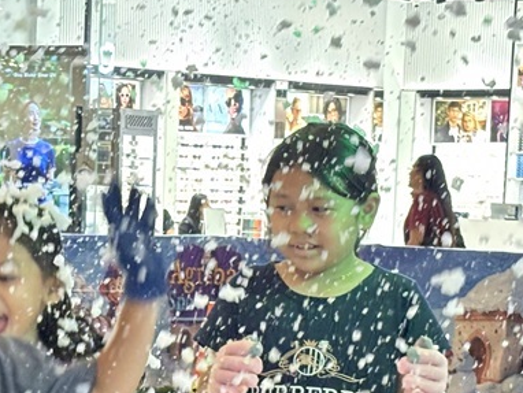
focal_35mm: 145
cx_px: 115
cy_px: 398
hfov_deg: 13.5
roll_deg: -2.2
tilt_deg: -5.9
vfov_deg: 10.2
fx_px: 2192
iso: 200
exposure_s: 1/33
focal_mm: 5.96
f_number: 1.6
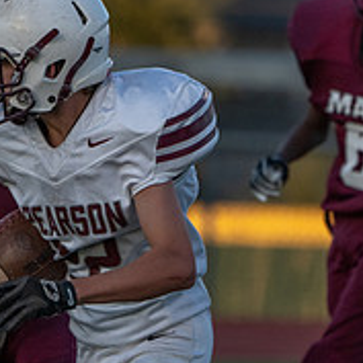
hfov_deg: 1.5
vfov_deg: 1.5
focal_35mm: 1171
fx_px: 13893
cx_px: 12
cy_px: 333
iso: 400
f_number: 5.6
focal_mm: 300
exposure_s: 1/1000
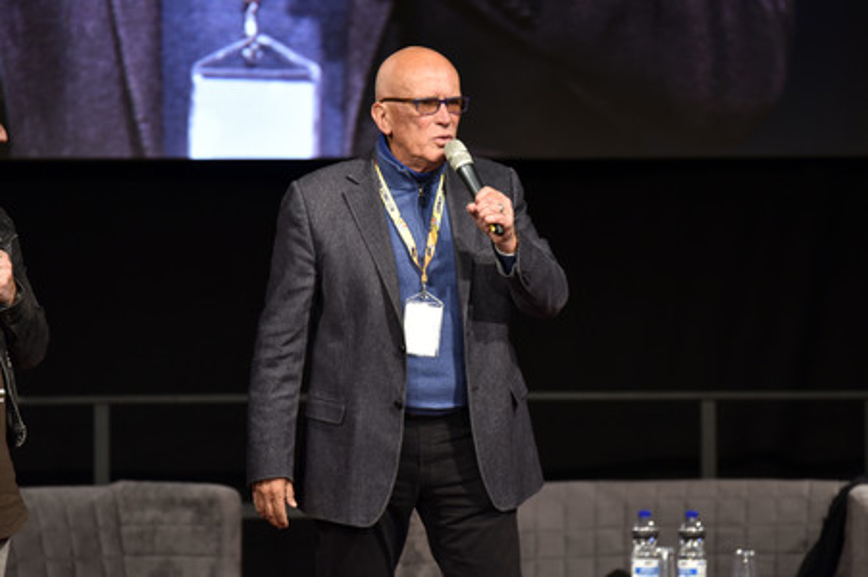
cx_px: 434
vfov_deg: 2.7
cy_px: 288
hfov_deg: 4.1
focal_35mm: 500
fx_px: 12046
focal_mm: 500
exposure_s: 1/125
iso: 1250
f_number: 5.6
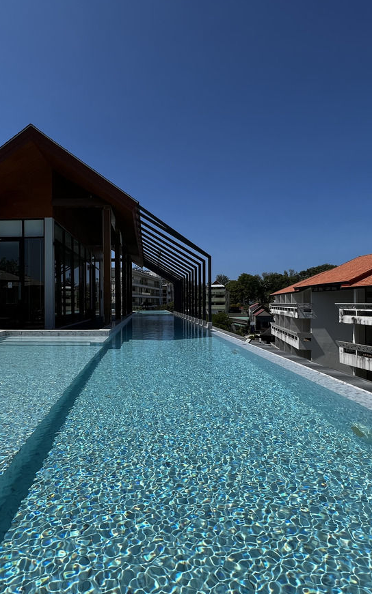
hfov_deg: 61.1
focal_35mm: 19
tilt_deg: +0.2
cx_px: 132
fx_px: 308
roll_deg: +0.6
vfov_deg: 88.0
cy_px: 305
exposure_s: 1/2538
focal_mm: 1.57
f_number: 1.8
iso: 32
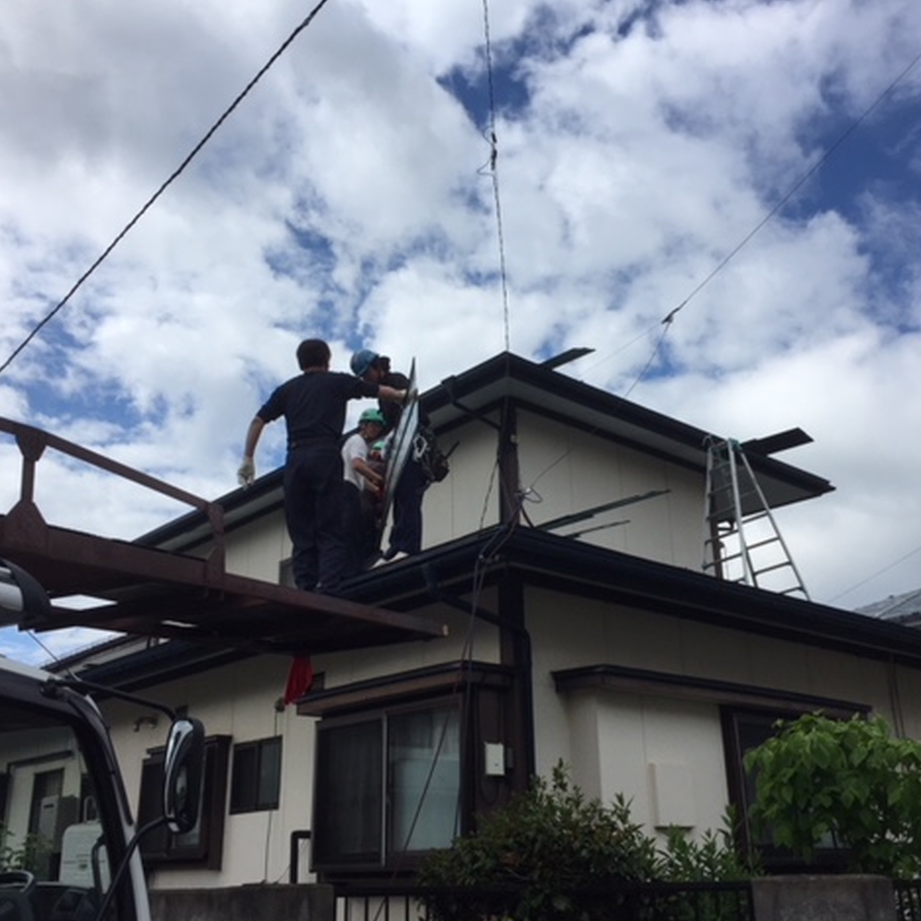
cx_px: 460
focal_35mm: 35
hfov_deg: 47.2
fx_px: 1054
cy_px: 469
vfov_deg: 47.2
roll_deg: -0.1
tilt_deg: +19.5
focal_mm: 4.15
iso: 32
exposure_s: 1/3300
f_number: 2.2
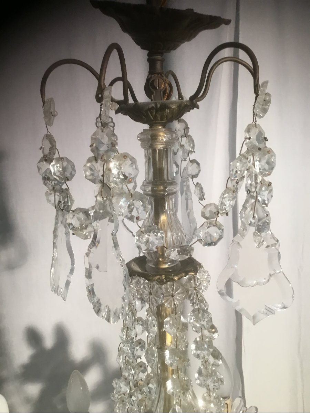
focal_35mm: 31
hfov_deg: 45.4
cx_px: 155
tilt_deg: -8.4
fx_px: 370
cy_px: 206
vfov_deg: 58.4
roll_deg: +1.3
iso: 100
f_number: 2.4
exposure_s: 1/33
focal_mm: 3.3
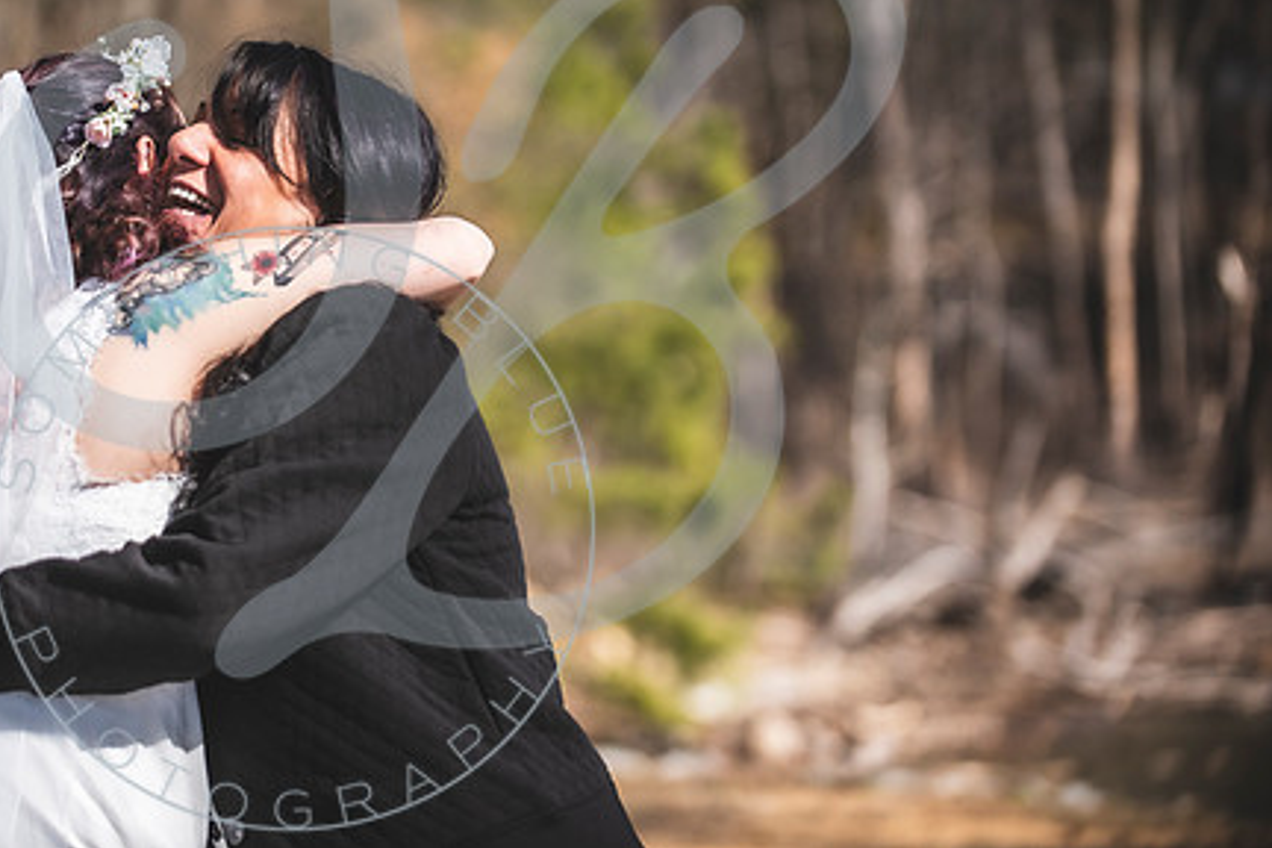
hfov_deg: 14.9
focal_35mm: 137
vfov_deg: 10.0
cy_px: 281
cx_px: 439
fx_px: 4840
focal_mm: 102
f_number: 2.8
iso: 100
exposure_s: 1/2500
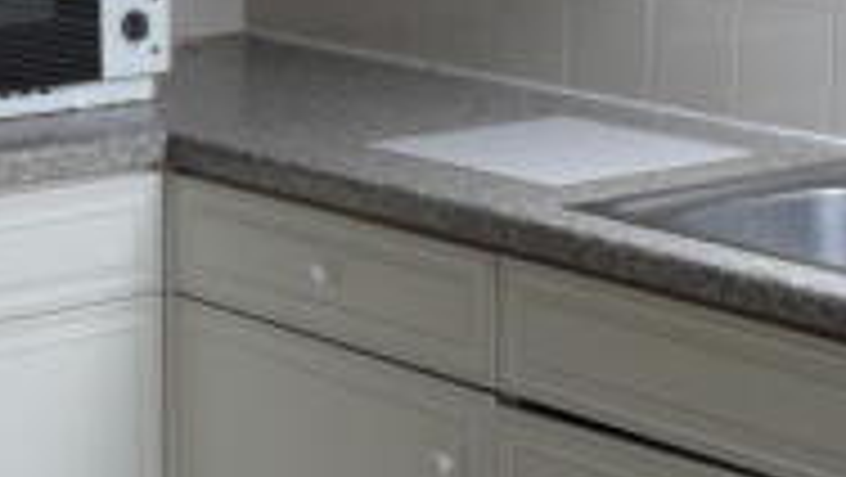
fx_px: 2649
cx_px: 218
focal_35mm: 118
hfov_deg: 18.0
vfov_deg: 10.3
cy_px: 169
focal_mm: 6.3
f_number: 3.2
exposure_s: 1/60
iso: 100
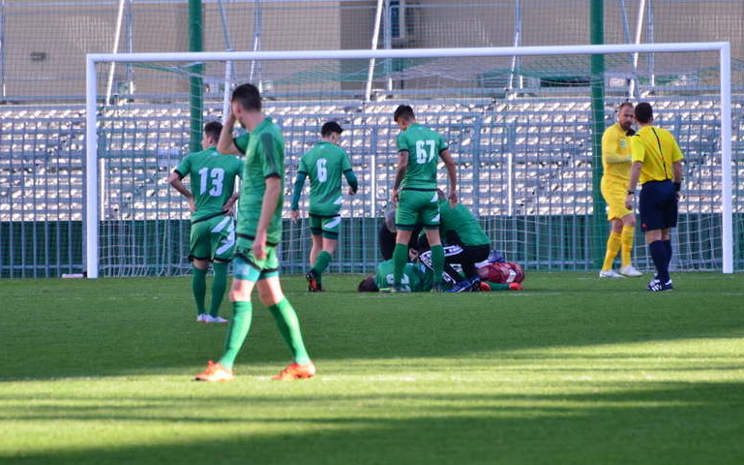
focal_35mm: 536
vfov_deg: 2.4
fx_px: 10864
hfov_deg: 3.9
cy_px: 229
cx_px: 402
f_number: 5.6
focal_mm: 300
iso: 200
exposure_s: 1/160
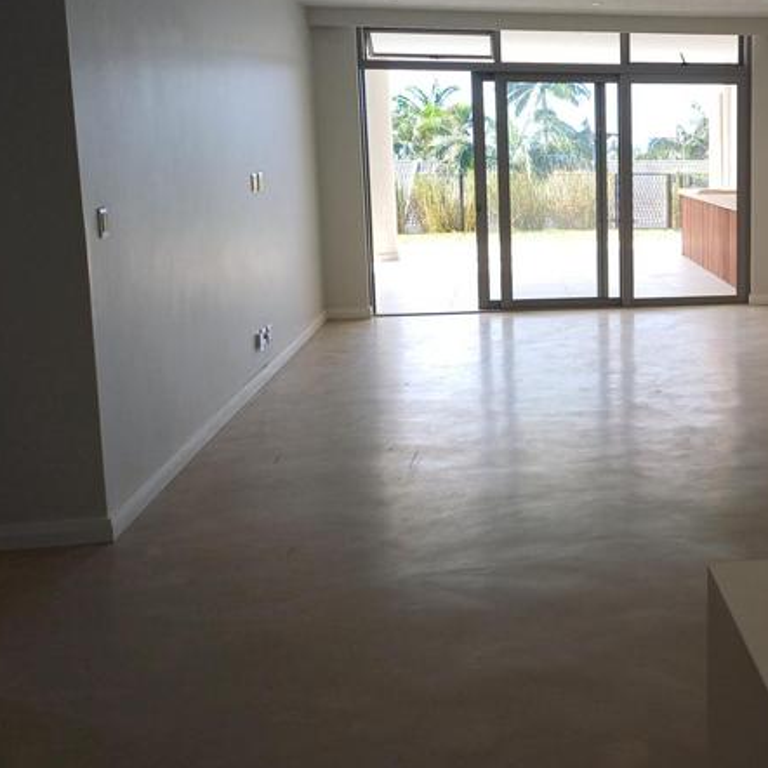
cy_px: 276
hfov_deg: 39.2
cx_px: 676
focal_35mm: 40
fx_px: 1004
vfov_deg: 41.5
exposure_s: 1/149
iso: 50
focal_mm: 4.65
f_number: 1.8
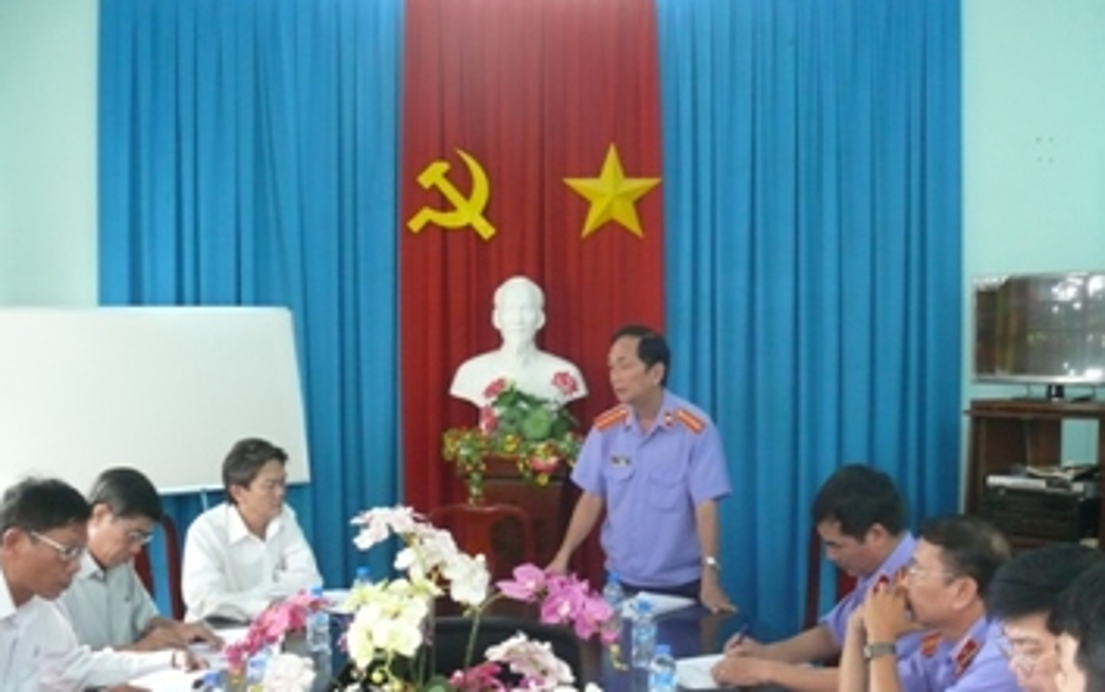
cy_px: 454
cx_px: 607
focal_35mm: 42
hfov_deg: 47.1
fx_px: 1265
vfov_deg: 30.4
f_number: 2.8
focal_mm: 7.4
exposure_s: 1/15
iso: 400
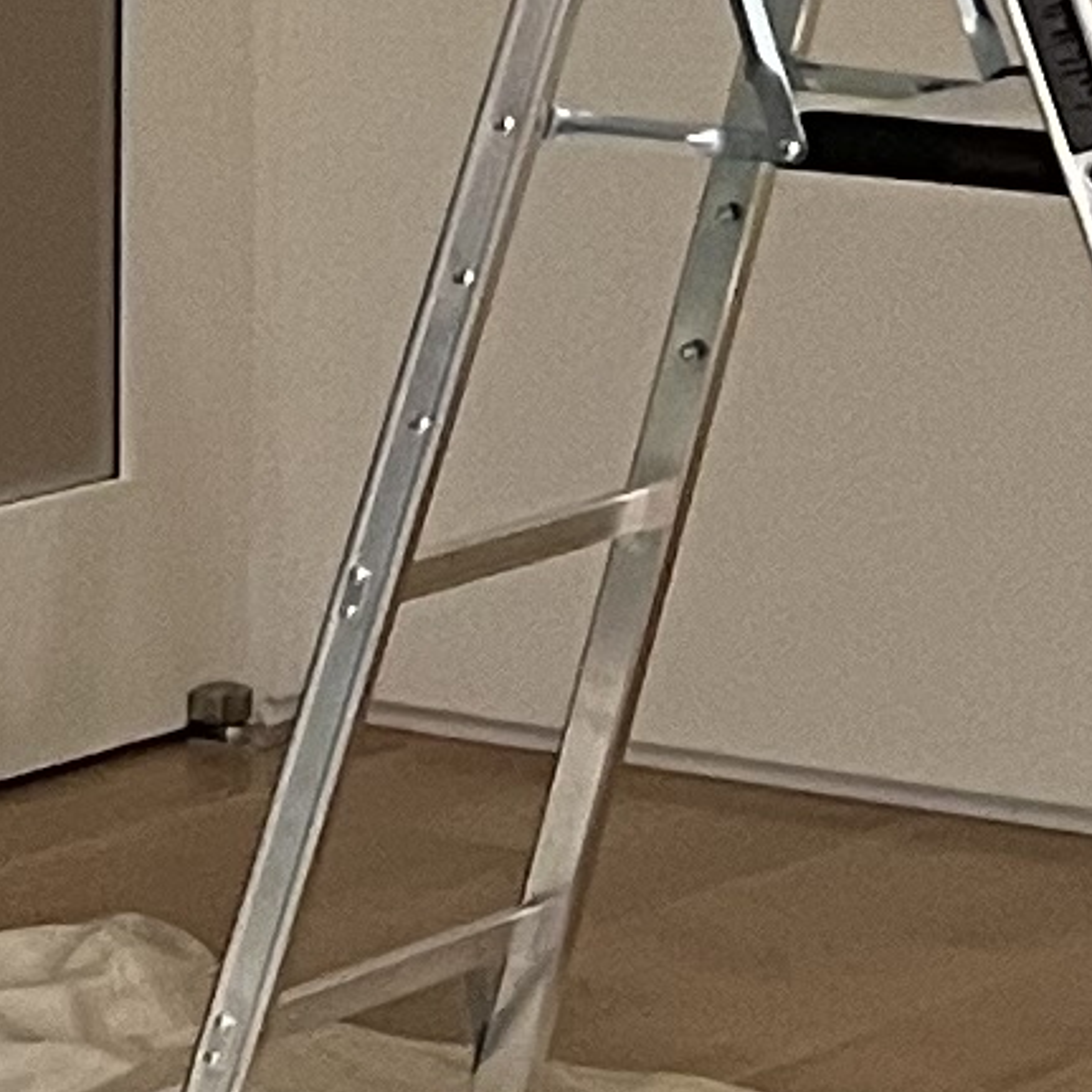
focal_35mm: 215
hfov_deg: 6.9
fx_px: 7673
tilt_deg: -2.2
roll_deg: +0.8
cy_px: -613
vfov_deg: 8.0
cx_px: -2650
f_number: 1.6
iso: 160
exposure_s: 1/60
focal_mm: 5.1
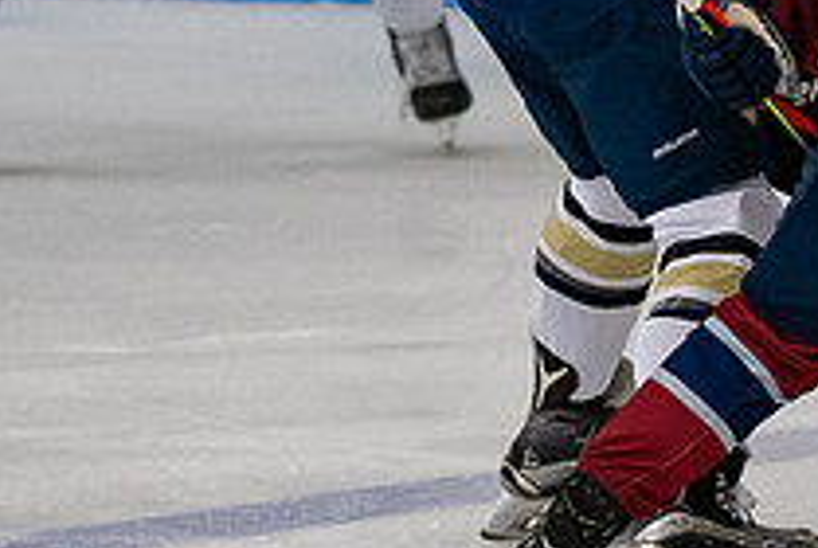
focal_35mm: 846
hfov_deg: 2.4
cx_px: 939
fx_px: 19250
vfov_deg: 1.6
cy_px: -101
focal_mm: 135
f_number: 3.5
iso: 2000
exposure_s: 1/800
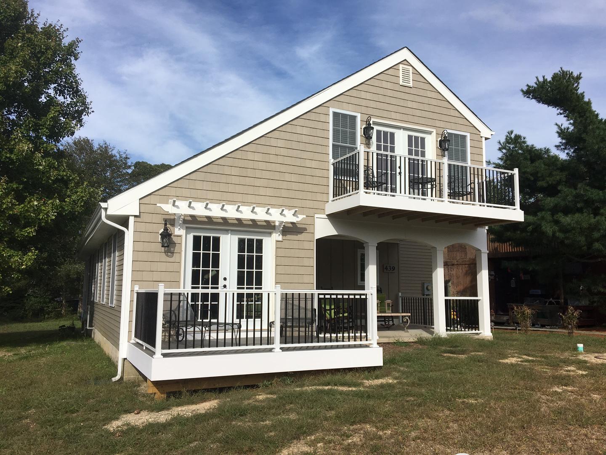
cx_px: 303
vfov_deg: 48.2
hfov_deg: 61.7
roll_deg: +0.3
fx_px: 508
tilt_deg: +7.6
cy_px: 228
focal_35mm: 29
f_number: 2.2
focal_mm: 4.15
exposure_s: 1/2653
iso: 25
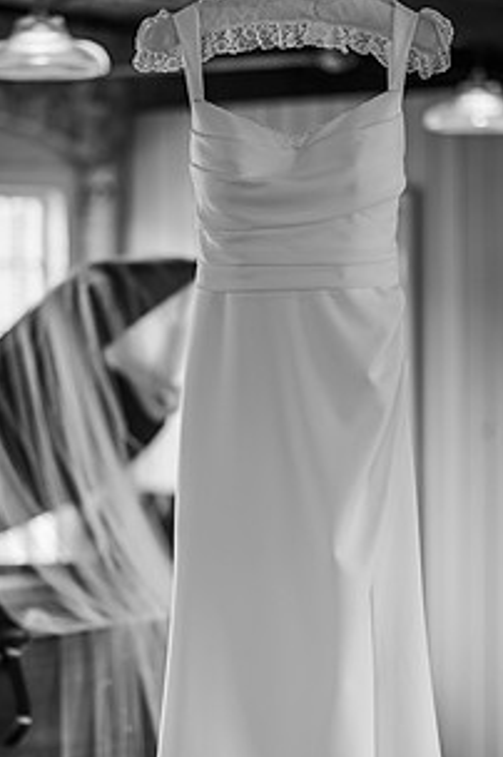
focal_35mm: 126
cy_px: 468
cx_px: 245
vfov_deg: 16.3
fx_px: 2647
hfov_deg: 10.9
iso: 100
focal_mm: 85
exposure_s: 1/200
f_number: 1.8
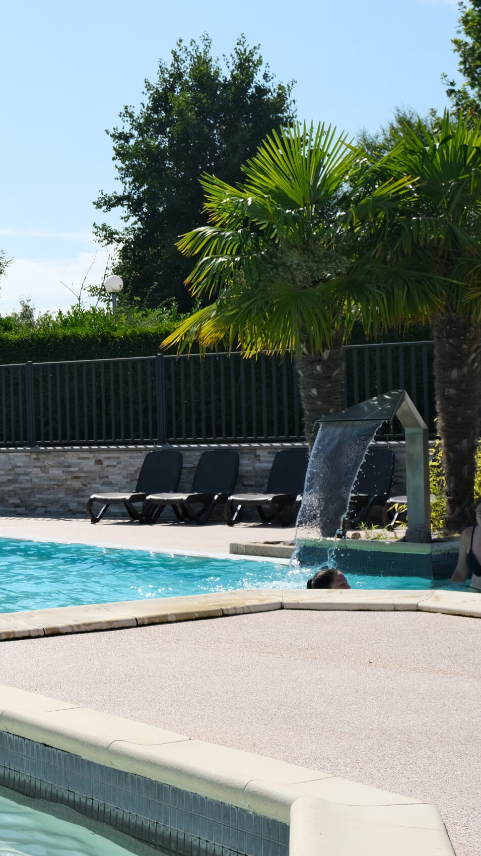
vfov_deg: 34.9
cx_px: -148
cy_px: 428
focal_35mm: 60
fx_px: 1361
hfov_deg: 18.6
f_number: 5.6
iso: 320
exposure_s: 1/1600
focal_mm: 25.6
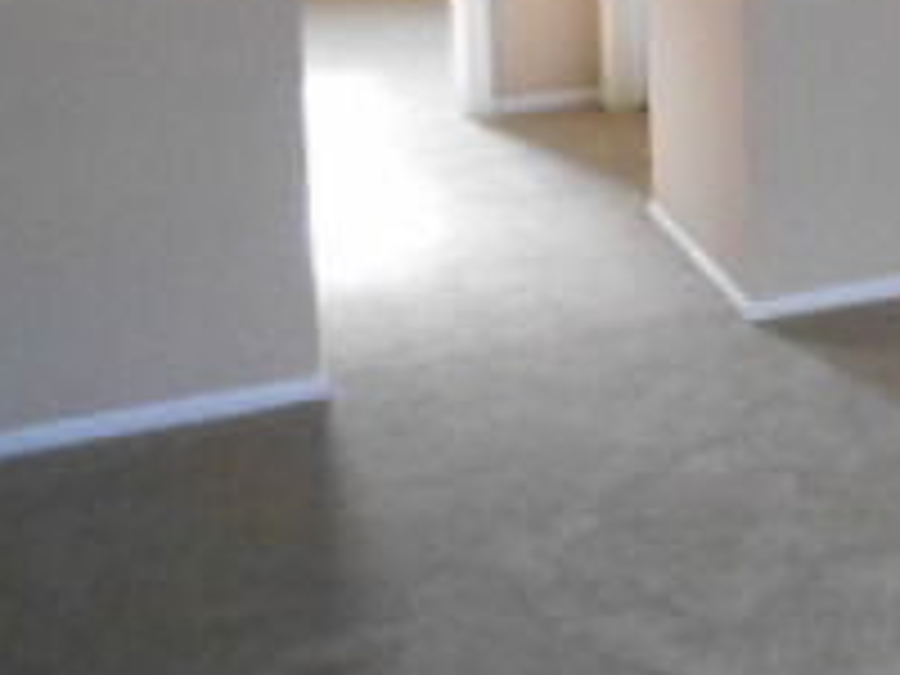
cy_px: -140
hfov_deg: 20.4
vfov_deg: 17.0
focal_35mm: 83
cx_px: 1318
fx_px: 2158
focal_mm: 4.7
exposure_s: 1/160
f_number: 3.4
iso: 800
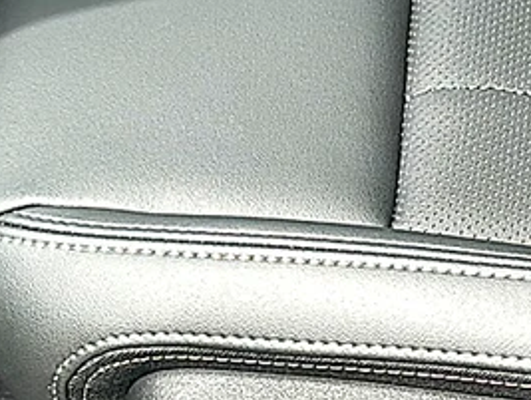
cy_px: 393
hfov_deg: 15.5
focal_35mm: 123
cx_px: 605
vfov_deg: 12.0
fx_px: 1889
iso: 80
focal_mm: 6.86
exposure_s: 1/406
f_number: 1.78
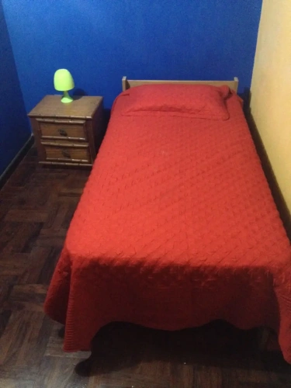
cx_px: 146
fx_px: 392
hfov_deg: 40.7
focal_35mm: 35
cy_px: 194
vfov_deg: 52.6
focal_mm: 4.28
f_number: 2.4
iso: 800
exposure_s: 1/15
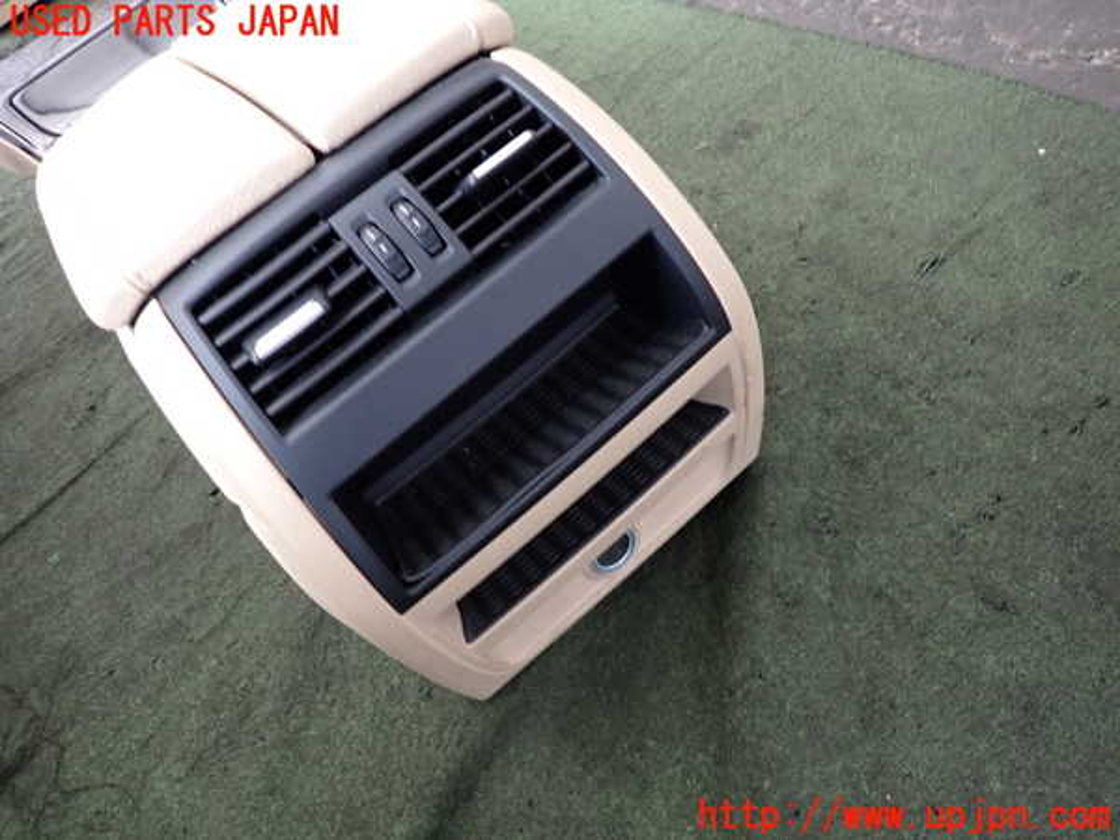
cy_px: 420
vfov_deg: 54.9
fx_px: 809
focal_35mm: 25
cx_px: 560
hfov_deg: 69.4
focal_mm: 4.5
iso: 200
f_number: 2
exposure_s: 1/30
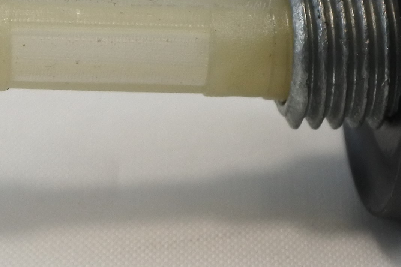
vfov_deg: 8.2
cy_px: 147
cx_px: 211
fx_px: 1871
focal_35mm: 168
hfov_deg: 12.2
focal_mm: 12.3
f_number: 3.8
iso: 320
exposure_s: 1/250
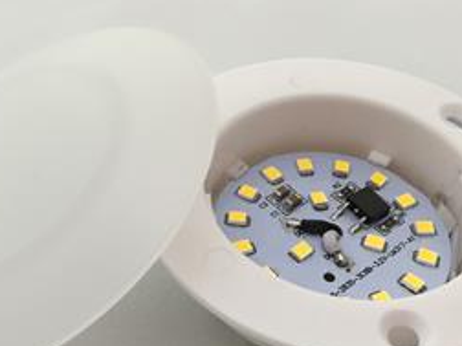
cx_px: 180
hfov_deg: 32.6
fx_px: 787
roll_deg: -3.5
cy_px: 253
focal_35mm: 59
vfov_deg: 24.6
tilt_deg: -43.1
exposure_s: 1/30
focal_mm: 4.15
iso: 32
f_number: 2.2
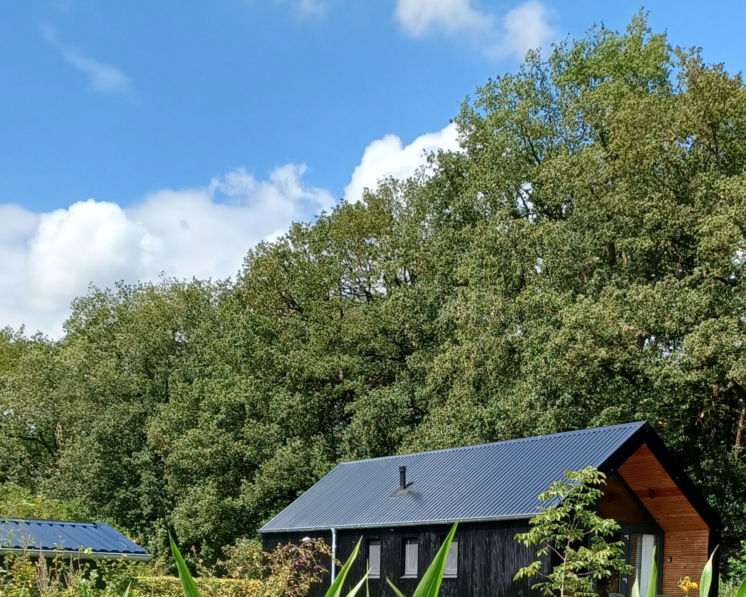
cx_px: 403
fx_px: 1259
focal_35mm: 57
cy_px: 665
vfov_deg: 24.8
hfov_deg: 33.0
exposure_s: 1/365
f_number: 1.8
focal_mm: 4.6
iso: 32
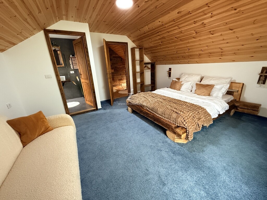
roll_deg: +3.1
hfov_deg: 102.1
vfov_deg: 85.7
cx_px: 134
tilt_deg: -18.8
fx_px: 108
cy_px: 100
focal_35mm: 14
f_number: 2.2
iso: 640
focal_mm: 2.22
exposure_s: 1/60
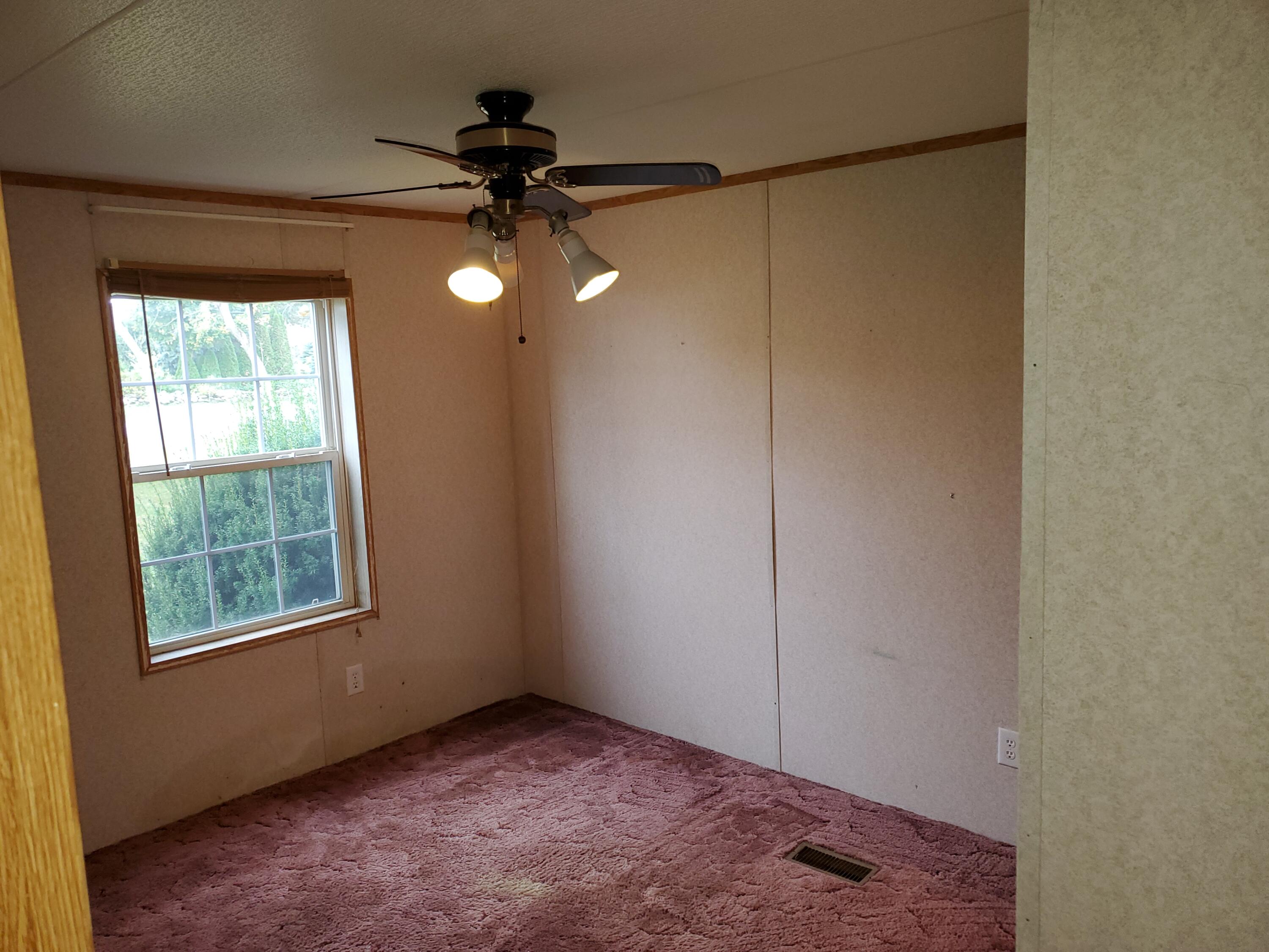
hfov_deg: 67.3
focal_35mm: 26
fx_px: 953
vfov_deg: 53.1
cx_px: 634
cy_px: 476
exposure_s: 1/30
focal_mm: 4.3
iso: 100
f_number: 1.5
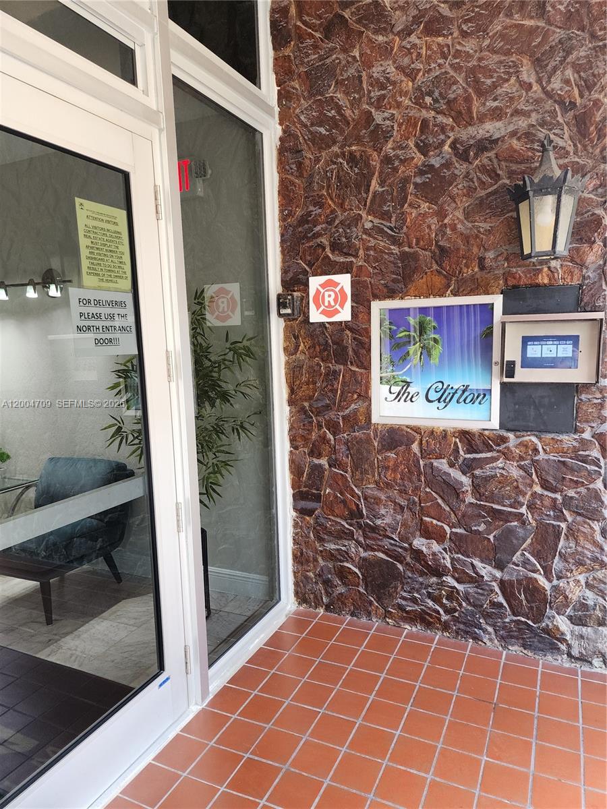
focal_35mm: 23
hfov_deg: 58.9
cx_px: 304
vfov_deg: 73.9
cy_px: 404
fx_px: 538
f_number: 1.8
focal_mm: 6.4
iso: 200
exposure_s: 1/120
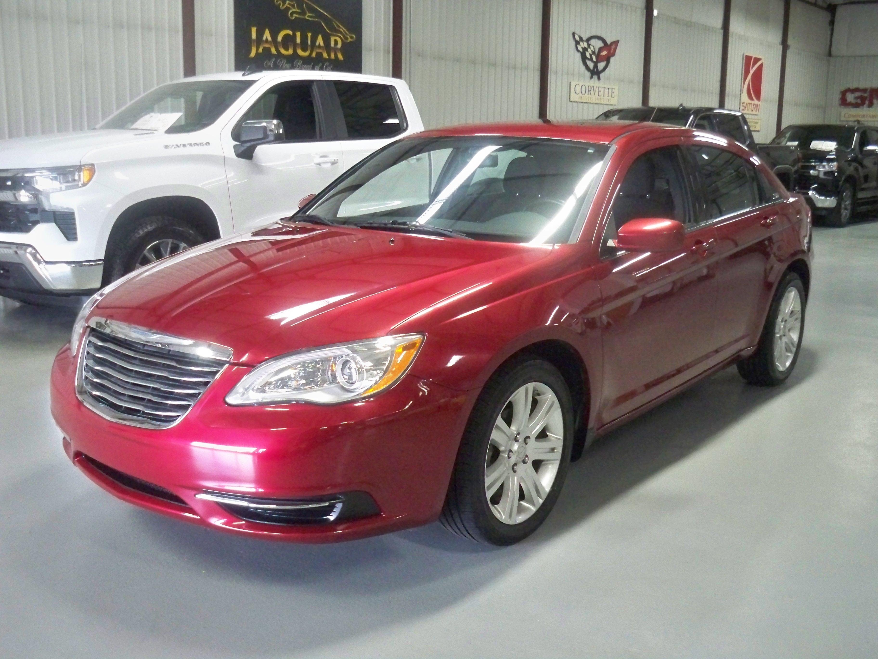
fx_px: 888
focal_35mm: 35
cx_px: 439
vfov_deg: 40.7
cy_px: 330
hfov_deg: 52.6
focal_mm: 6.3
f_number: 3.1
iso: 800
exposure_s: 1/60
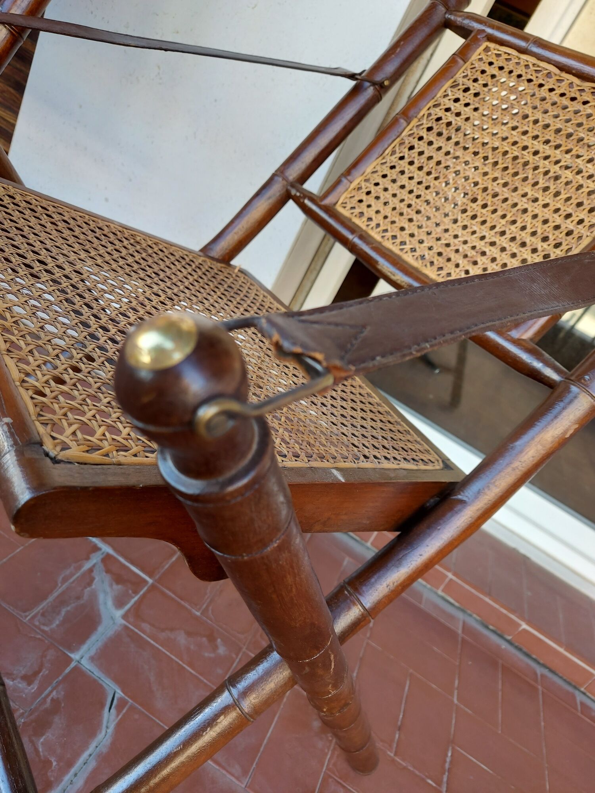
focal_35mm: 24
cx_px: 298
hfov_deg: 56.8
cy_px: 396
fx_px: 550
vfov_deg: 71.6
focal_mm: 5.23
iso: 40
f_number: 1.8
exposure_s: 1/50
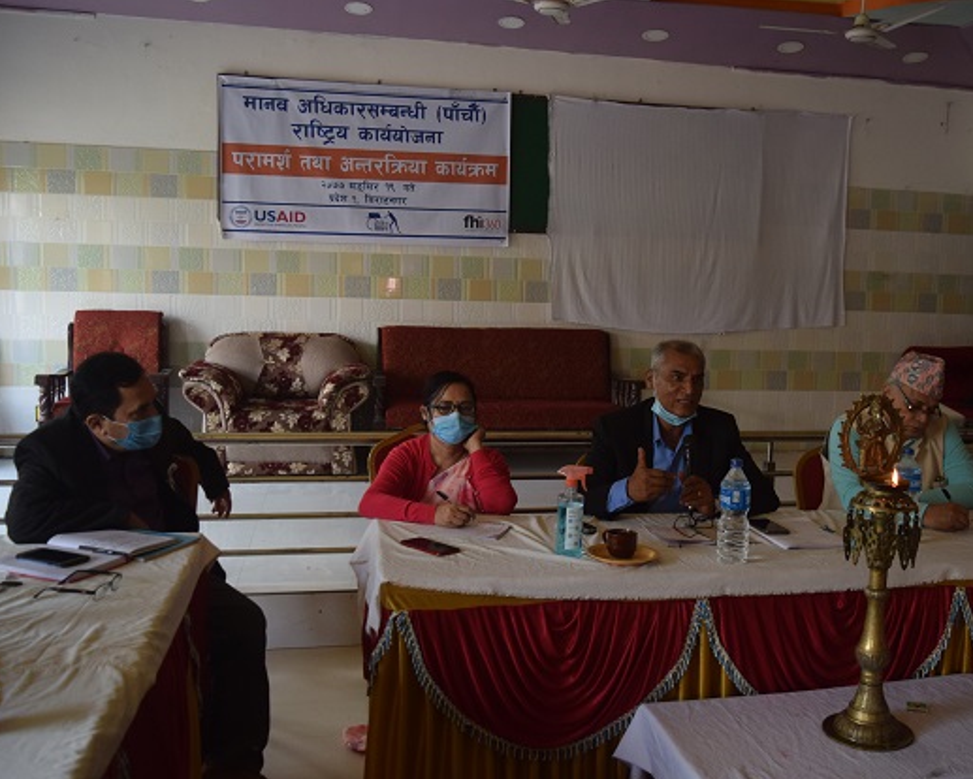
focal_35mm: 37
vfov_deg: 40.6
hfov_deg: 49.2
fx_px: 1054
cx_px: 589
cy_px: 400
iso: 800
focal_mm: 21
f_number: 4.5
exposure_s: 1/80
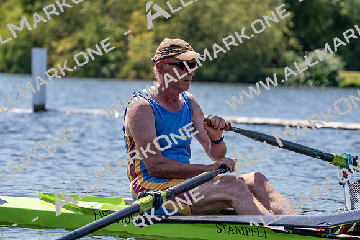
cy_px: 120
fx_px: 2000
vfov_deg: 6.9
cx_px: 180
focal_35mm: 200
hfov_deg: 10.3
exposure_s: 1/2000
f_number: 5.6
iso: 320
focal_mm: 200
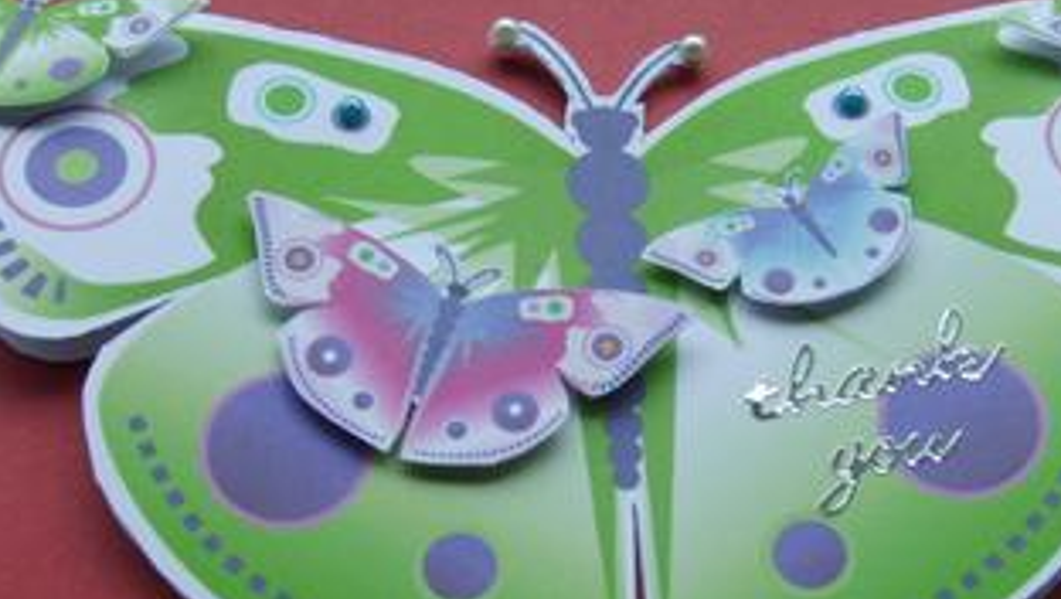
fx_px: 1548
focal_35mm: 55
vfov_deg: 21.9
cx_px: 595
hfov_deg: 37.8
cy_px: 317
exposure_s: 1/60
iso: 50
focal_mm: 5.8
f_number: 2.8
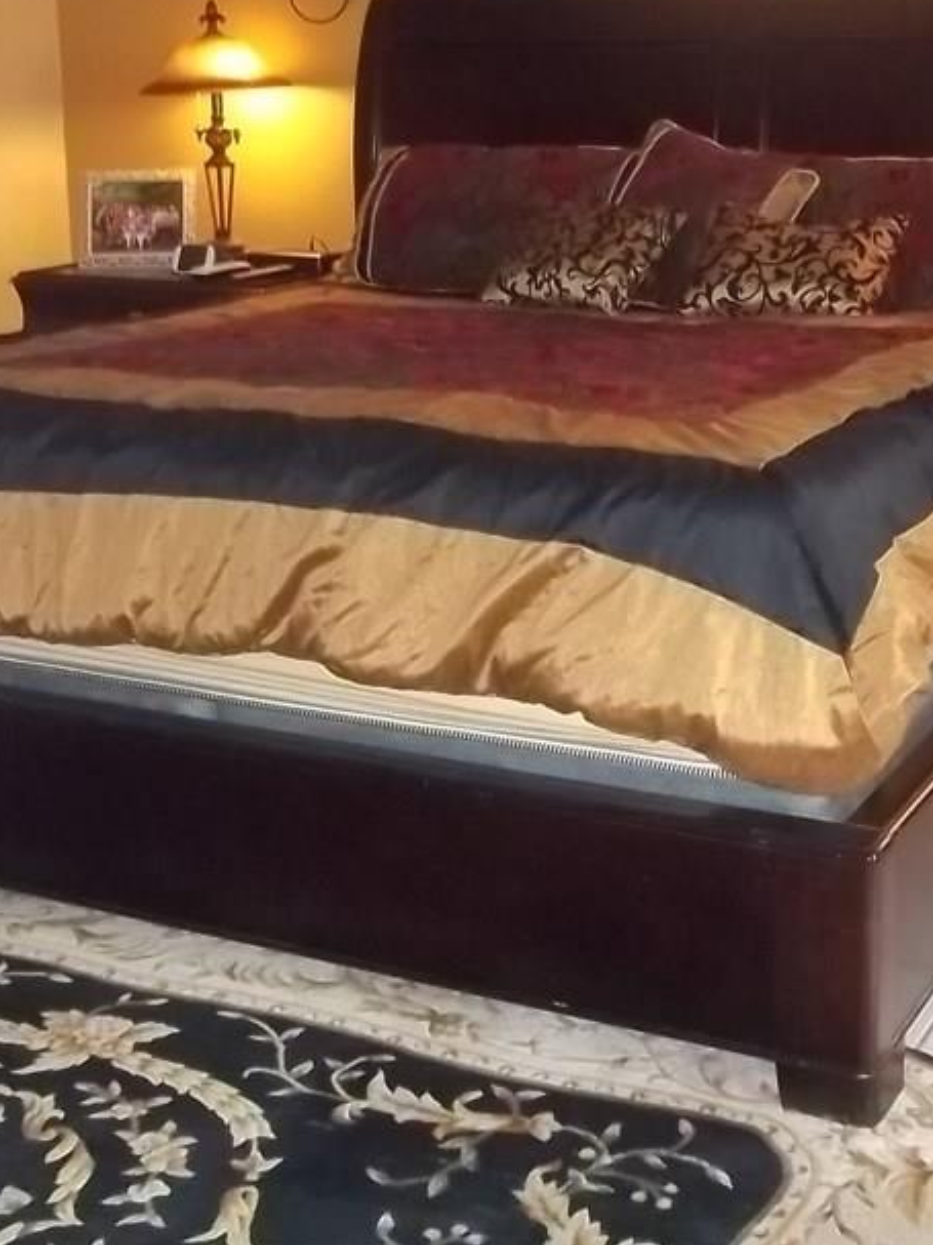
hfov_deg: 26.9
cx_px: 578
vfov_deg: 35.3
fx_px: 1941
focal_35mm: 54
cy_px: 464
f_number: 2.9
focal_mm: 5.7
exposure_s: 1/30
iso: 400
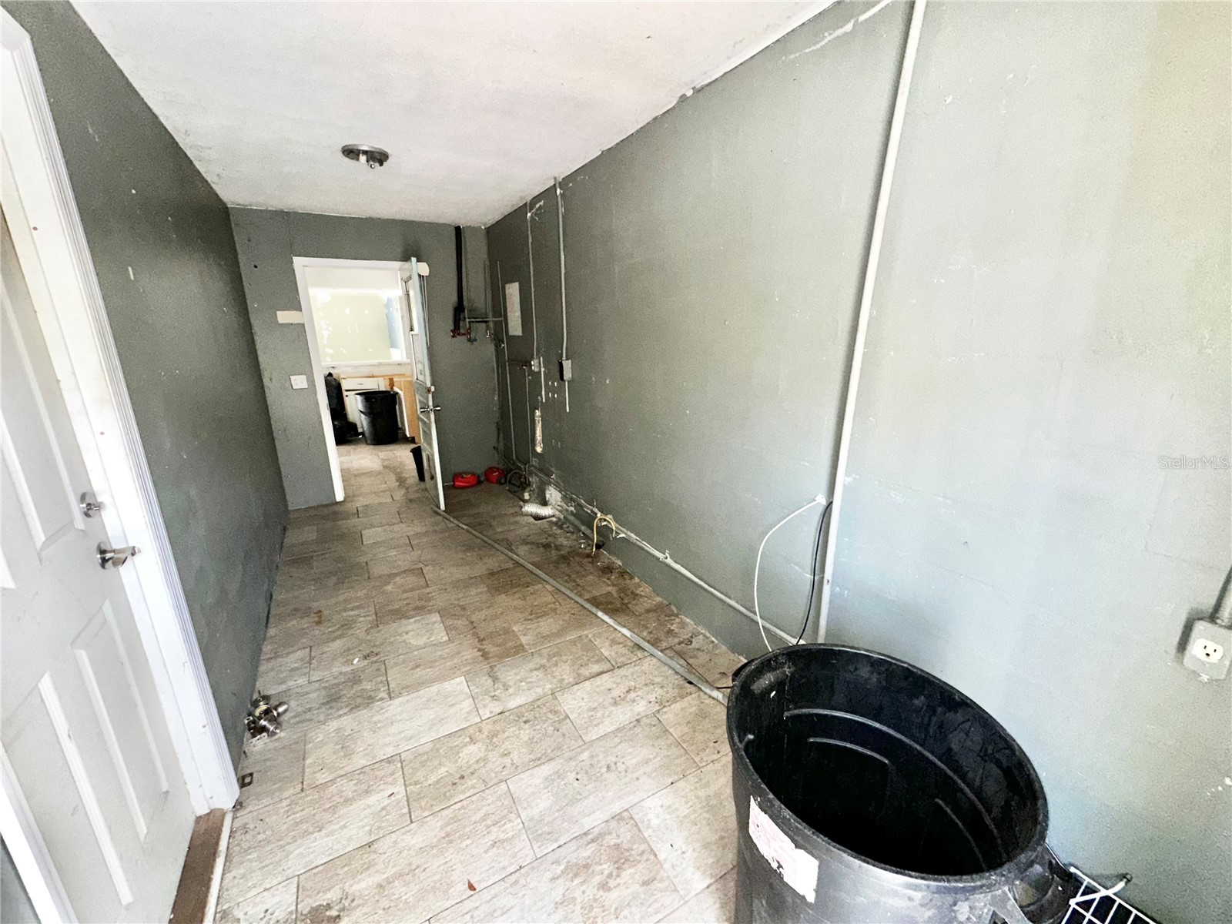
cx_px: 616
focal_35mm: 14
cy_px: 462
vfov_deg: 85.7
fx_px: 498
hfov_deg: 102.1
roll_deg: +1.0
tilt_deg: -14.8
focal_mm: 2.22
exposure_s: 1/60
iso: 160
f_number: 2.2
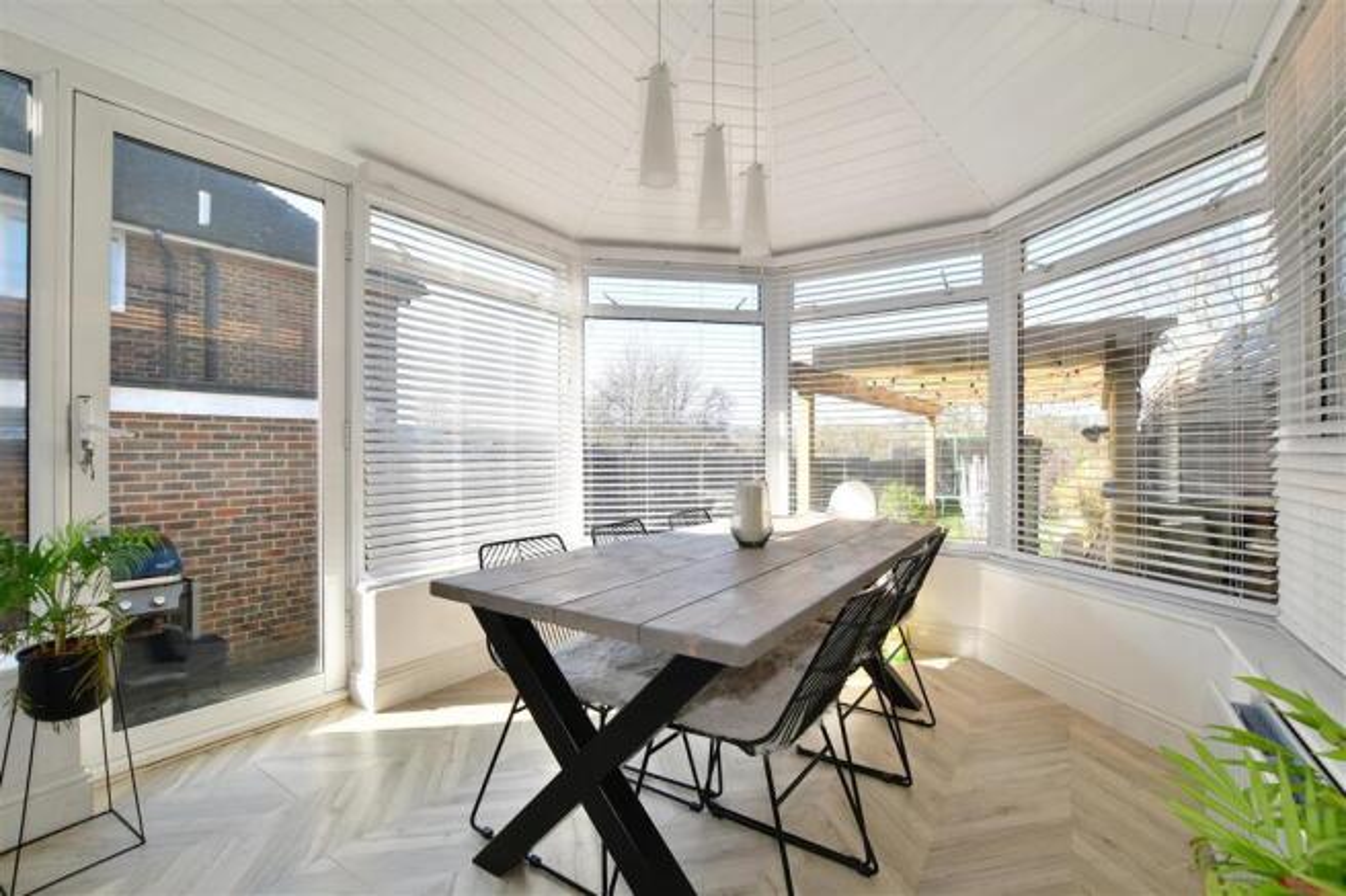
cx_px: 673
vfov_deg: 77.3
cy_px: 448
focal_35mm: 15
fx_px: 561
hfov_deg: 100.4
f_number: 8
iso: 160
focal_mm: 10
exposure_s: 1/60
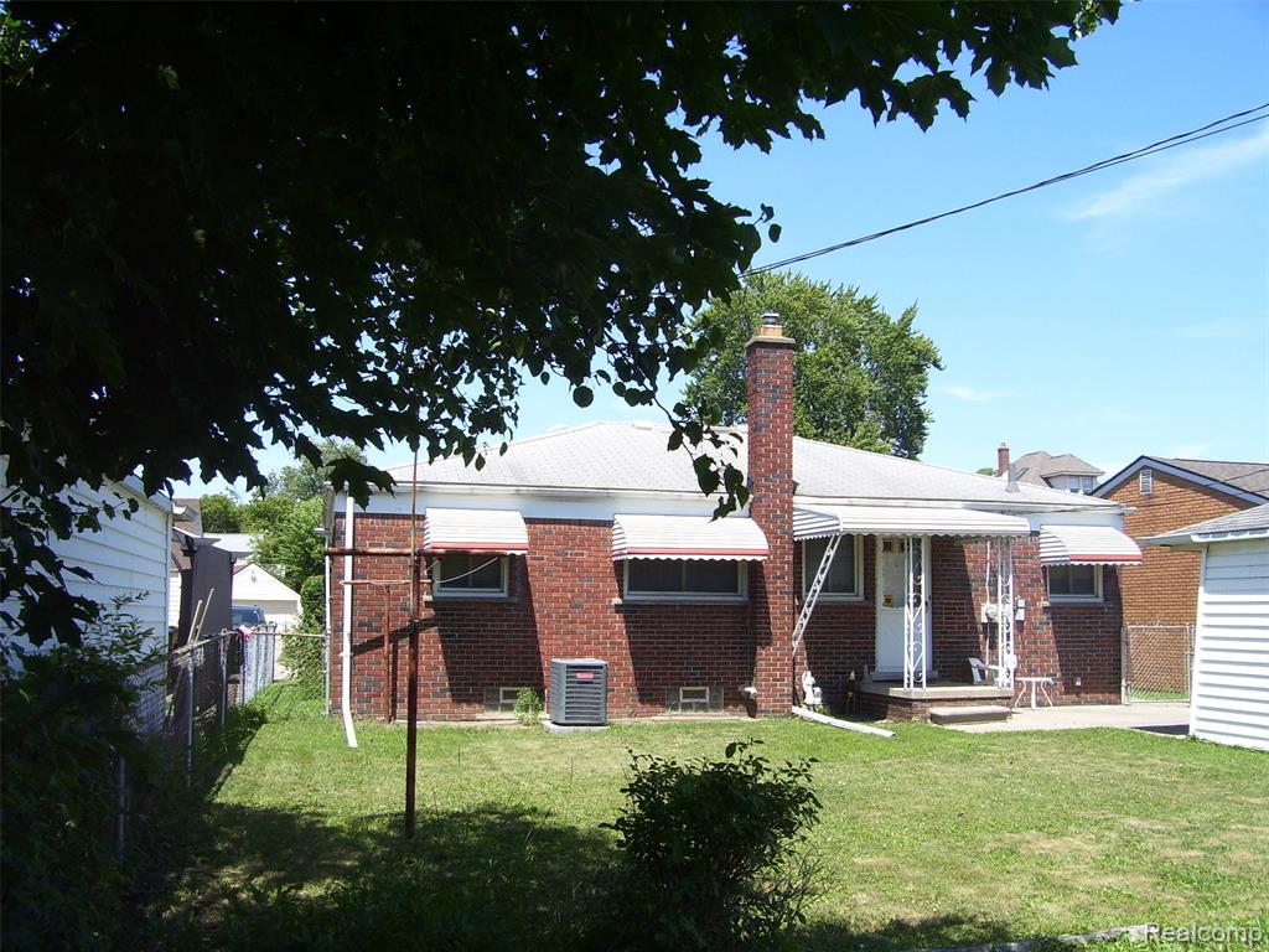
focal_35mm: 34
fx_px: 1246
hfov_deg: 54.0
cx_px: 634
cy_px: 476
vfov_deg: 41.8
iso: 80
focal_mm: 5.6
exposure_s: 1/250
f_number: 4.8
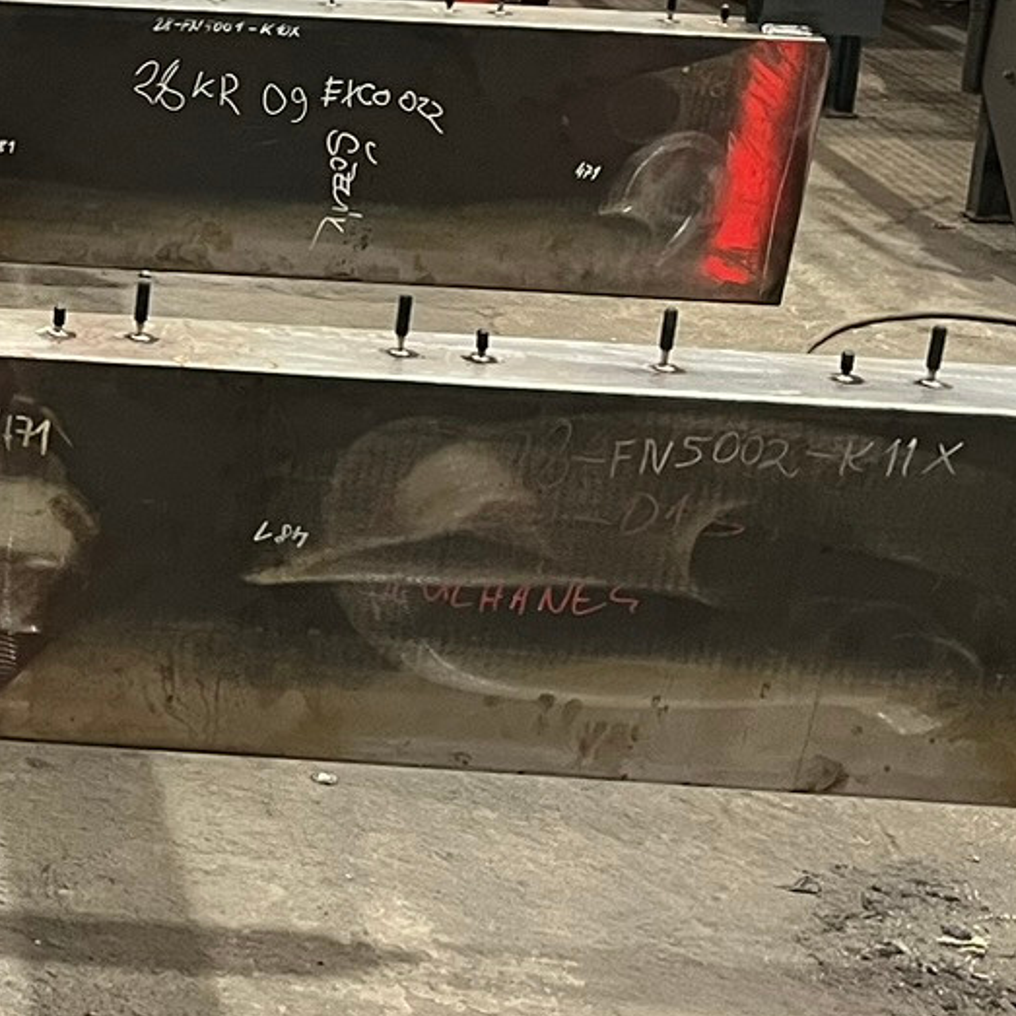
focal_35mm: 90
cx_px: -455
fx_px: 2989
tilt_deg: -12.9
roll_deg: -1.9
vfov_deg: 18.9
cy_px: 78
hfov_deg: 17.6
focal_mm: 5.1
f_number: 1.6
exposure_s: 1/50
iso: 250
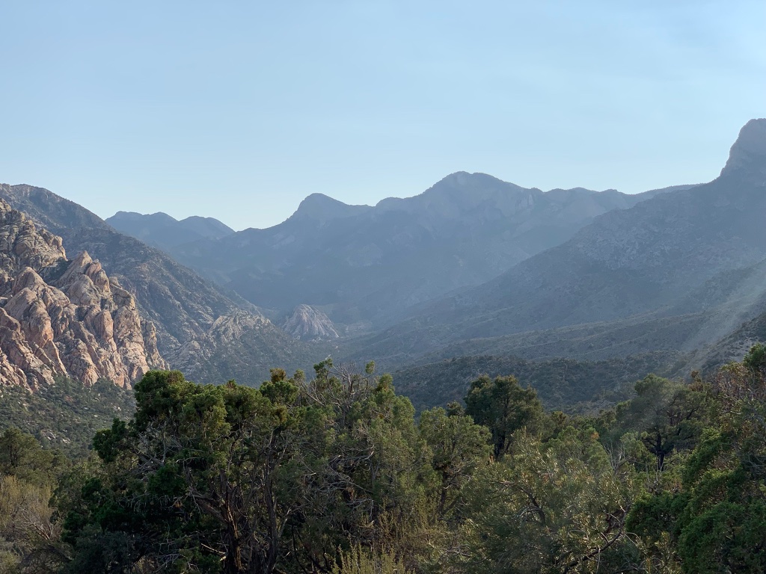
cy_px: 287
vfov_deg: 28.0
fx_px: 1151
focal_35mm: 52
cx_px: 383
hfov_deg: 36.8
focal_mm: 6
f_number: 2.4
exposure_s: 1/1653
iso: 16
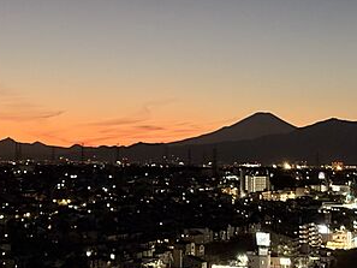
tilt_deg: +4.6
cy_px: 70
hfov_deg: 18.5
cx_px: 54
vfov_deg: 14.1
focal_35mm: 105
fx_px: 1083
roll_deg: -1.0
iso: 400
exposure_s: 1/20
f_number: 1.6
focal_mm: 5.96
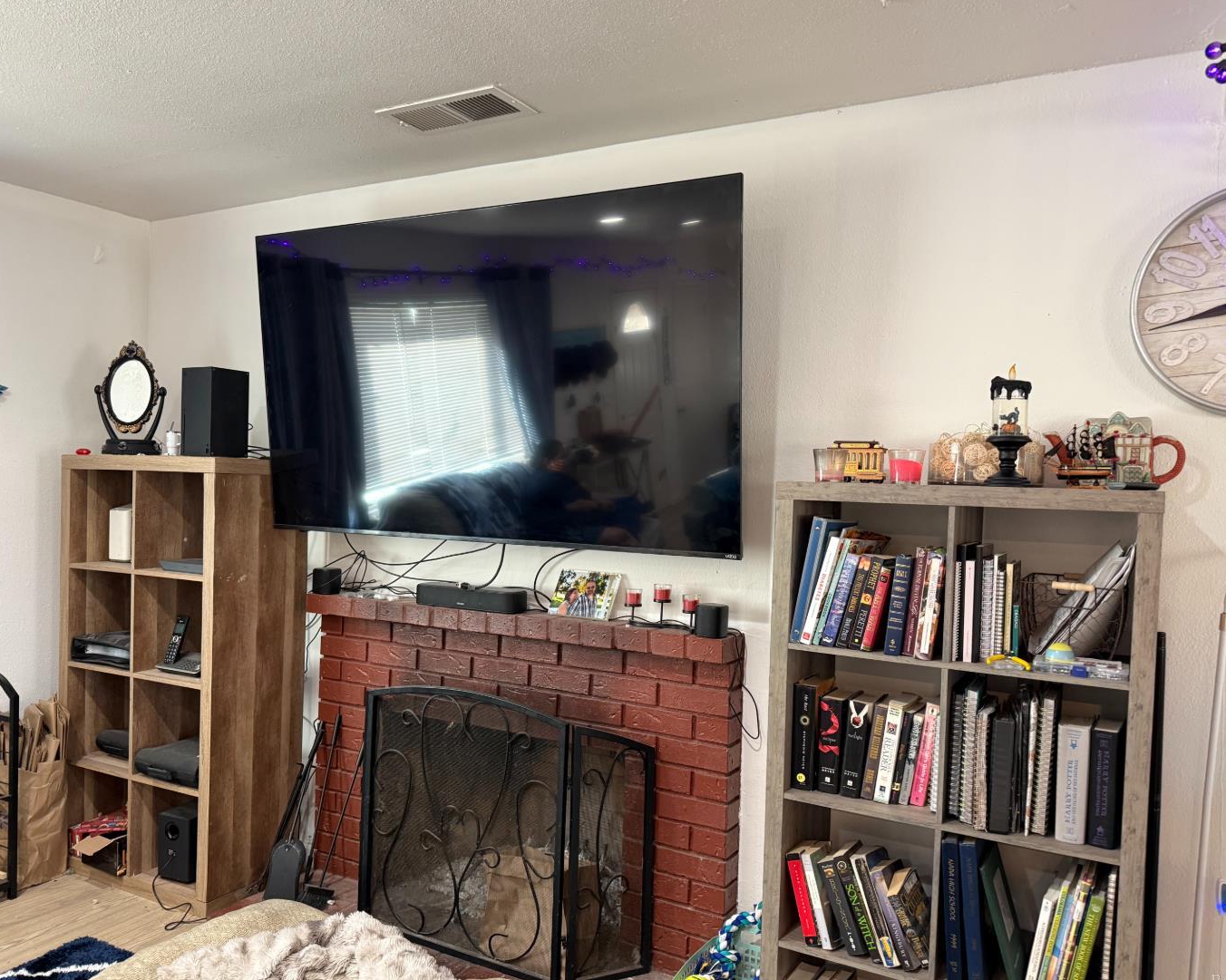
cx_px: 605
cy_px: 504
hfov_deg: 66.0
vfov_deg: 54.9
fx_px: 943
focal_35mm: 26
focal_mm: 6.76
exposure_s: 1/60
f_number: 1.78
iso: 250
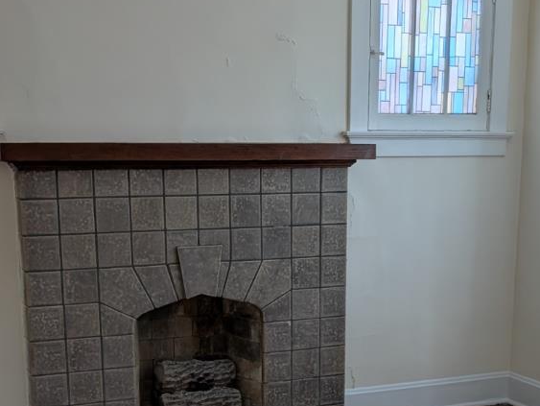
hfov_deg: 30.1
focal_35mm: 64
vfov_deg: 22.4
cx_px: 350
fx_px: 999
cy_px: 363
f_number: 1.68
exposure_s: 1/230
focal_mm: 6.9
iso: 19
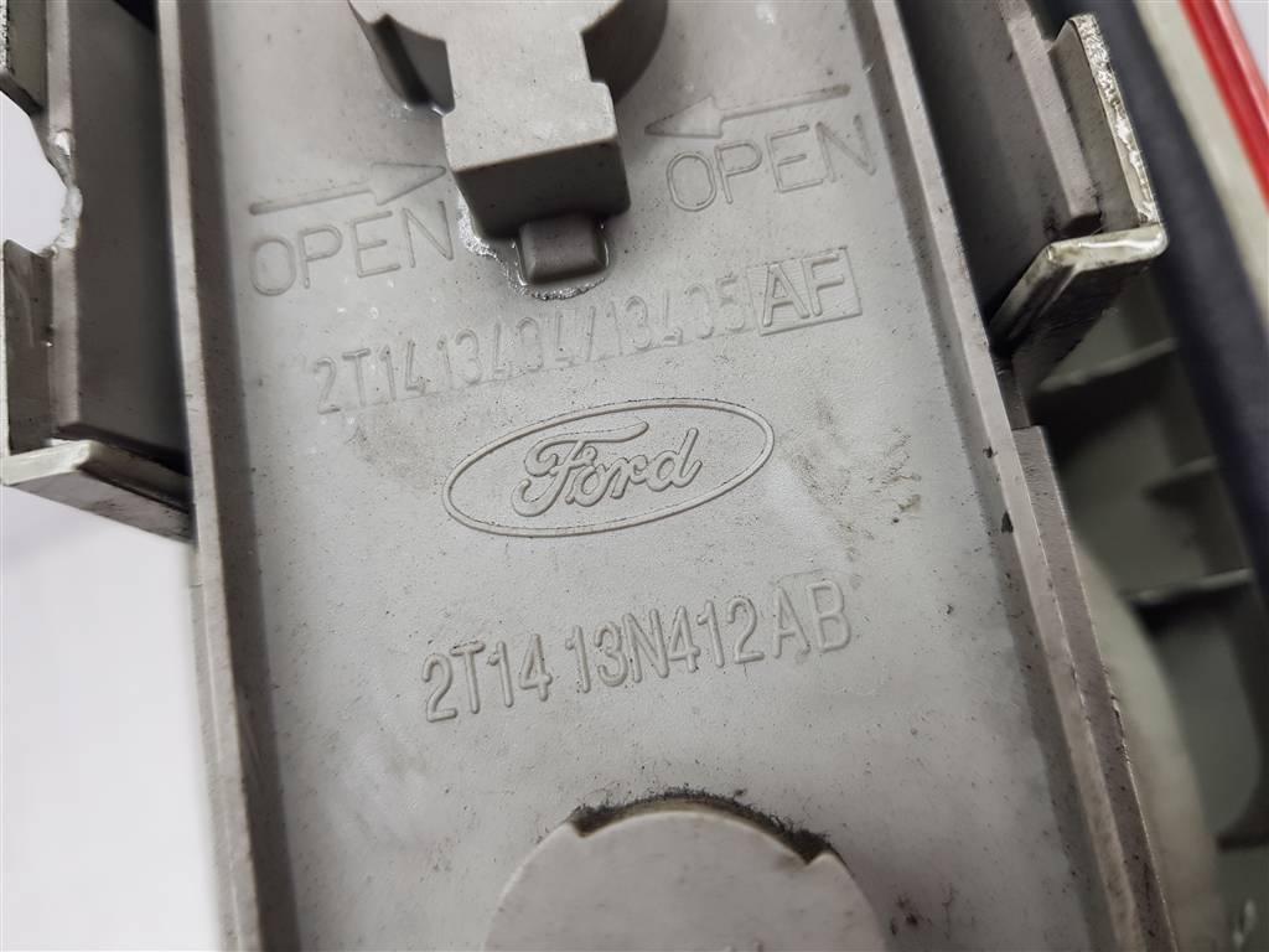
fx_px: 953
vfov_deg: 53.1
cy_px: 476
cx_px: 634
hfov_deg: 67.3
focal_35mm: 26
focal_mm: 4.2
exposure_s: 1/100
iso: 80
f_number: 1.7
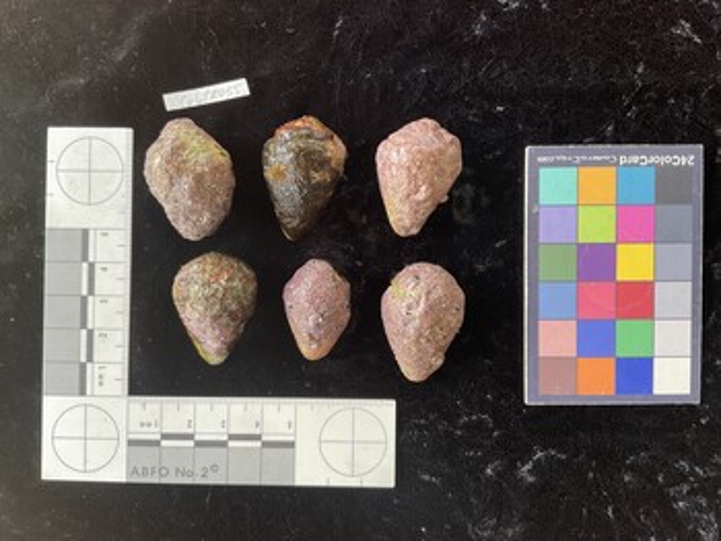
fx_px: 604
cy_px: 270
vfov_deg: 48.3
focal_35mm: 29
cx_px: 360
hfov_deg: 61.6
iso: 40
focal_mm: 3
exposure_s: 1/60
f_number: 1.8
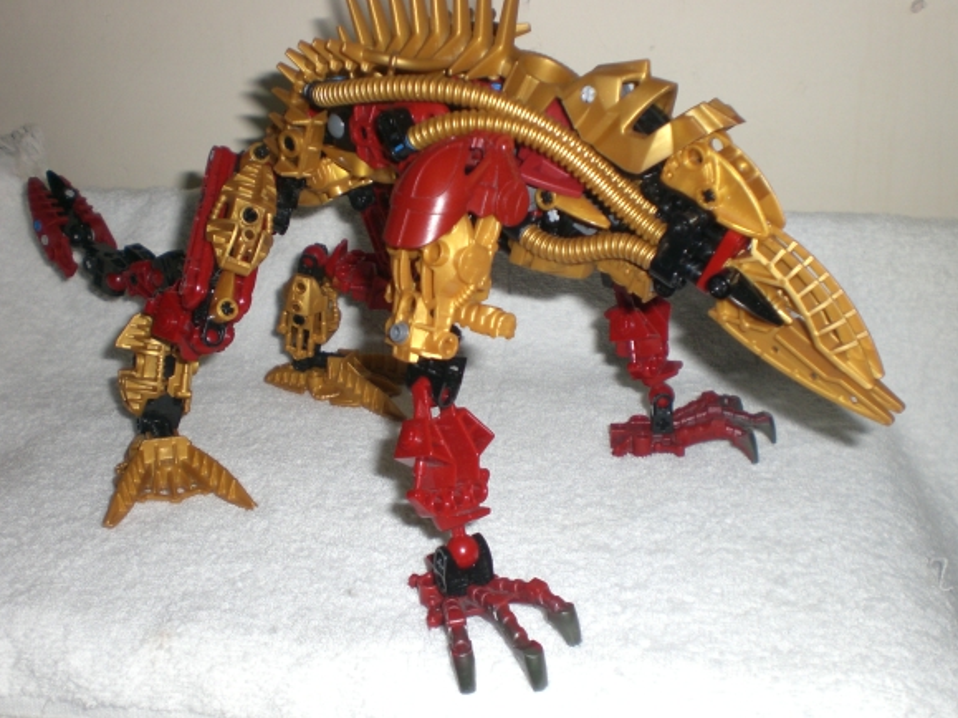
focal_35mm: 42
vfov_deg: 34.3
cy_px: 364
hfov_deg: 44.8
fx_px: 1162
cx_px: 495
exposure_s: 1/60
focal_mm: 6.3
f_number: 3.1
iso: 100
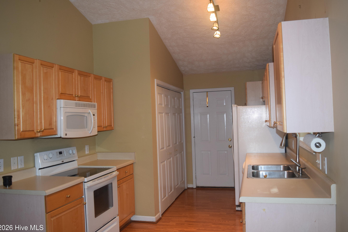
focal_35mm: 31
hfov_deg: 60.3
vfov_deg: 42.3
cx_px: 172
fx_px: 300
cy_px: 119
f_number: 4.5
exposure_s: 1/80
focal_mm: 20
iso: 800
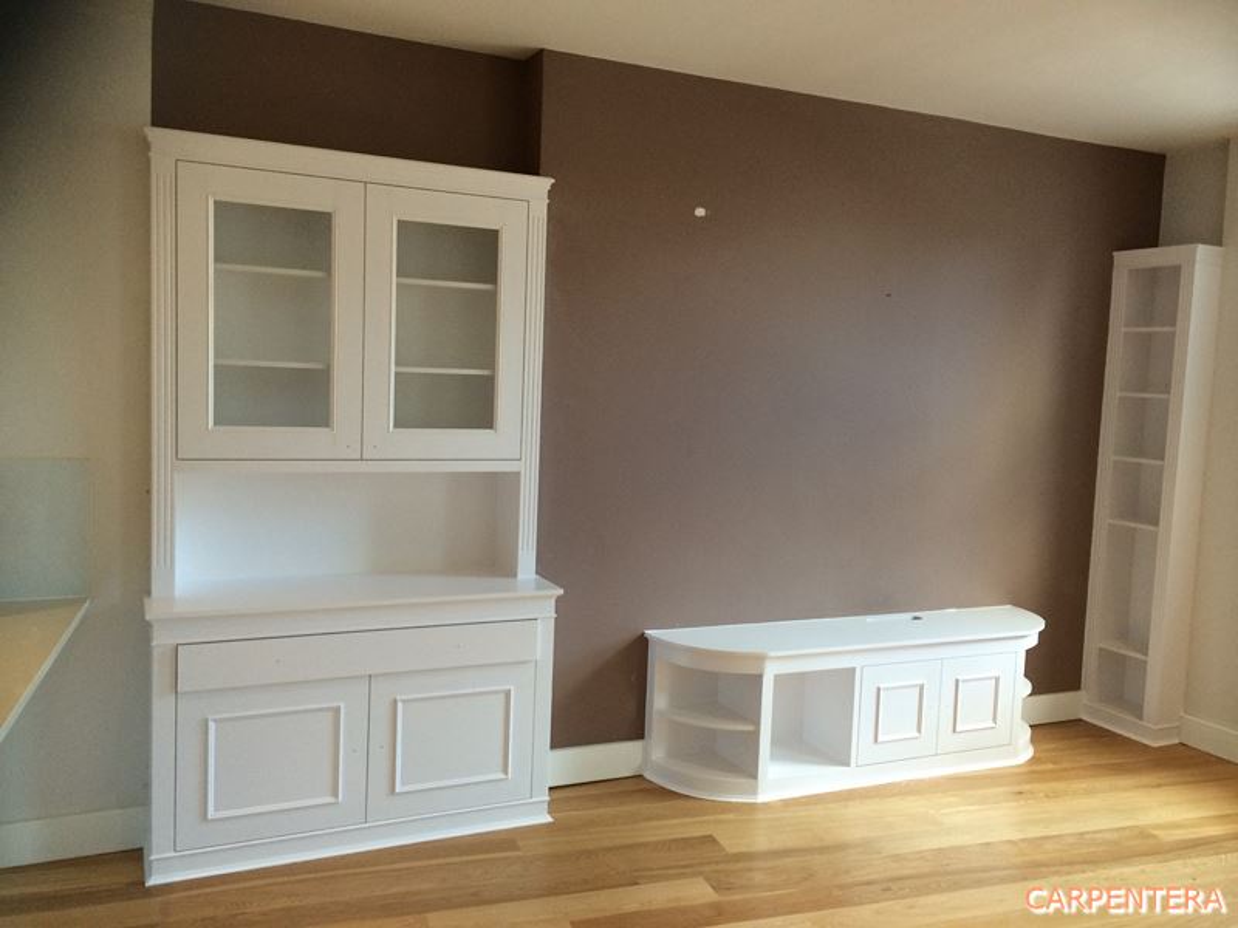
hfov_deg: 60.0
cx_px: 619
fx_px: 1073
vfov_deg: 46.8
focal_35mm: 30
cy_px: 464
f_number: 2.2
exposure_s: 1/30
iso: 64
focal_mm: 4.12
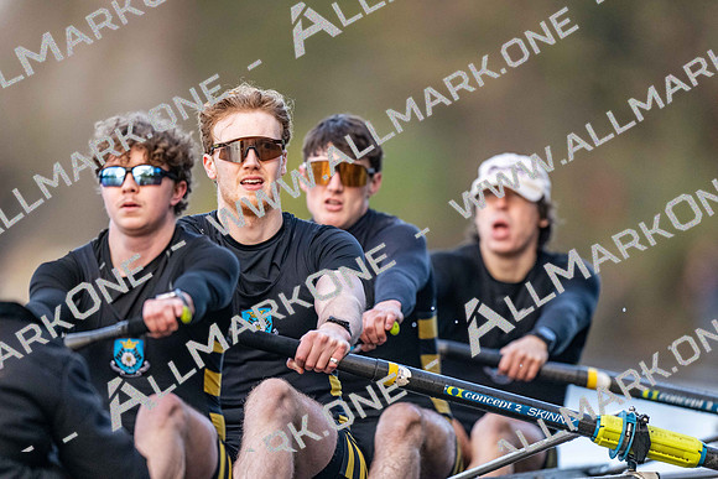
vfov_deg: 2.3
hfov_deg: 3.4
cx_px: 359
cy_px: 240
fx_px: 11969
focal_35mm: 600
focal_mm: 600
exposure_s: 1/2500
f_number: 4
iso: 4000
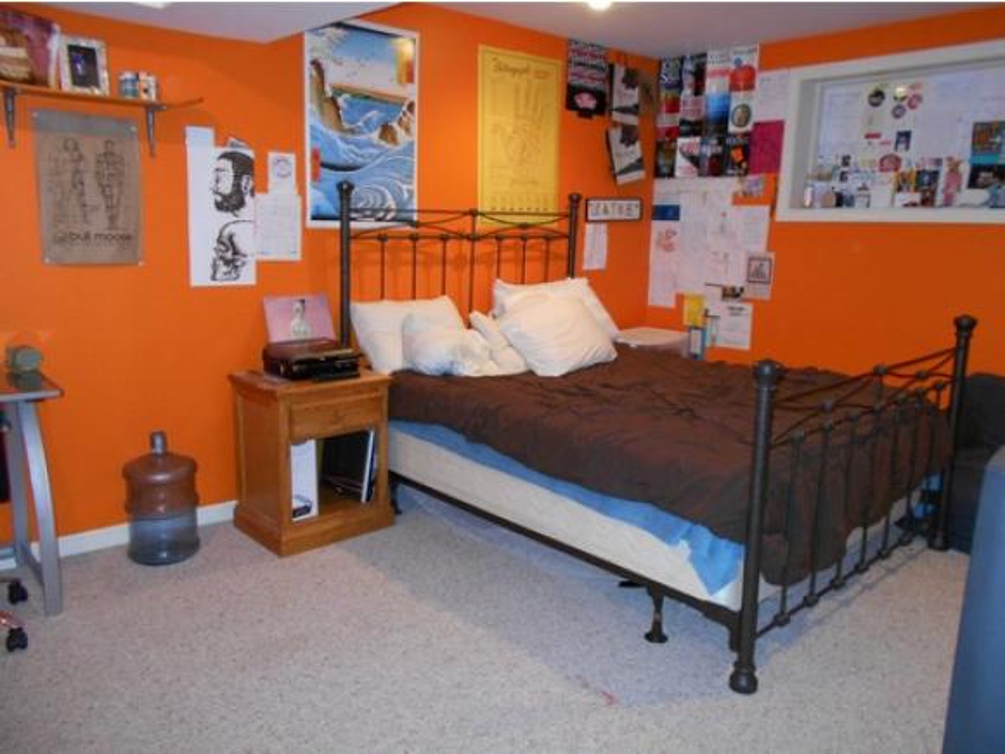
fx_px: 755
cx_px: 502
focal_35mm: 26
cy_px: 377
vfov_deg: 53.1
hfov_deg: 67.3
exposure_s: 1/25
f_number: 3.2
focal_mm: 4.6
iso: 320
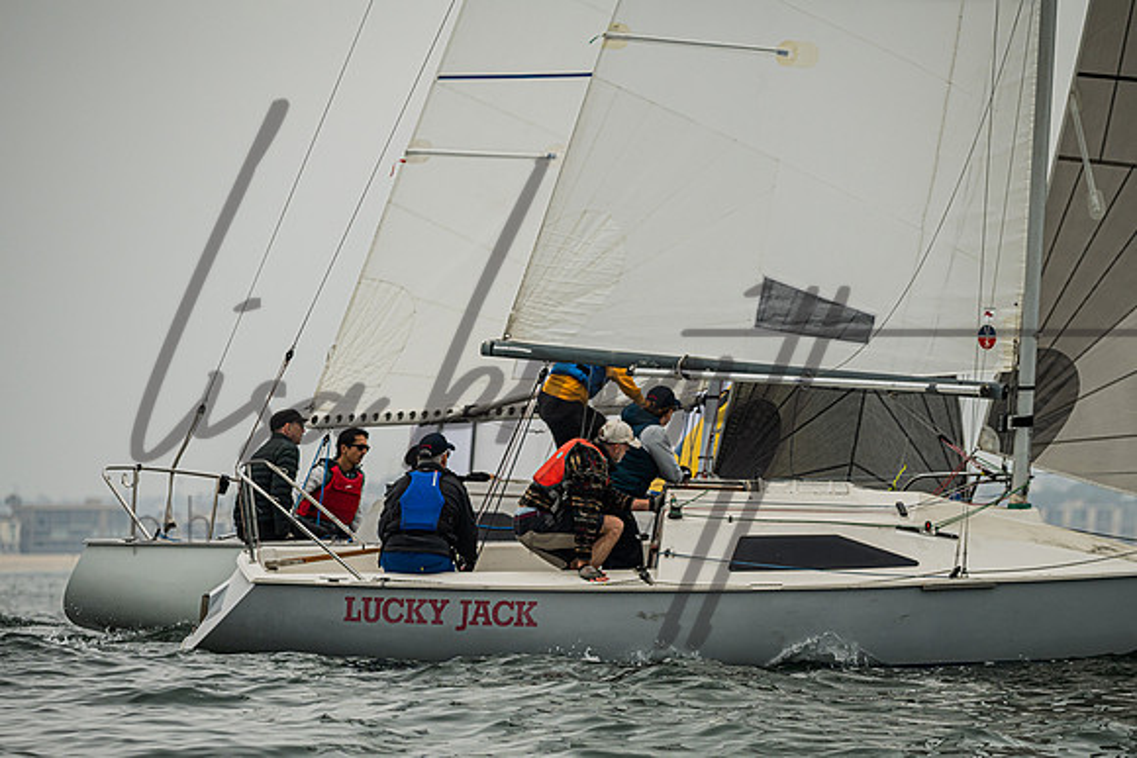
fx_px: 9776
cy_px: 496
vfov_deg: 4.4
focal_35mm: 309
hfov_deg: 6.7
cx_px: 568
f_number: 5
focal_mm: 230
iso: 250
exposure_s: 1/4000
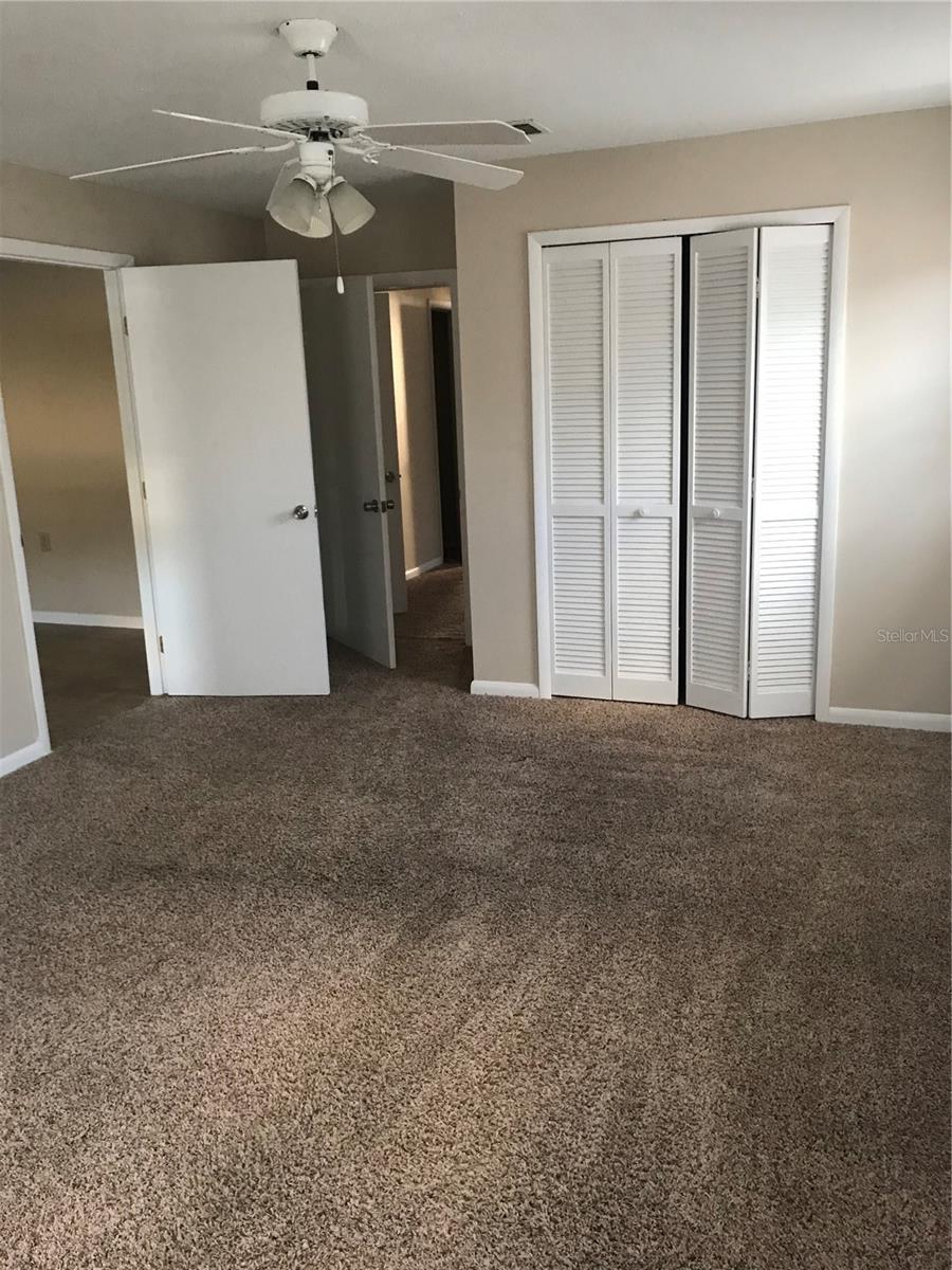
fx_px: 1027
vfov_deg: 63.4
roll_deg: +2.4
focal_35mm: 28
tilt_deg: -14.4
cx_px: 476
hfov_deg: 49.7
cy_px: 635
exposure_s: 1/15
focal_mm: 3.99
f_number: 1.8
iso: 50
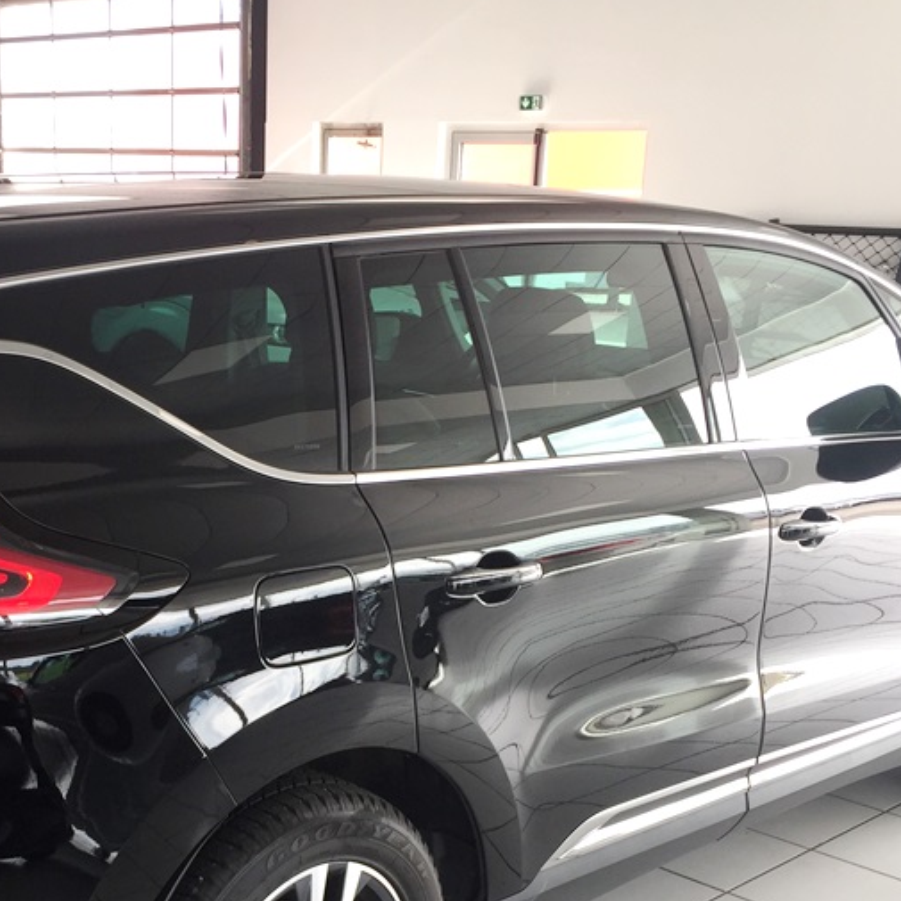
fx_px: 1531
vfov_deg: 32.2
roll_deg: -2.2
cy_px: 680
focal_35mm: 52
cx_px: 262
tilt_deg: -18.0
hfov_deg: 32.4
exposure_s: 1/103
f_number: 2.2
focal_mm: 4.15
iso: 32
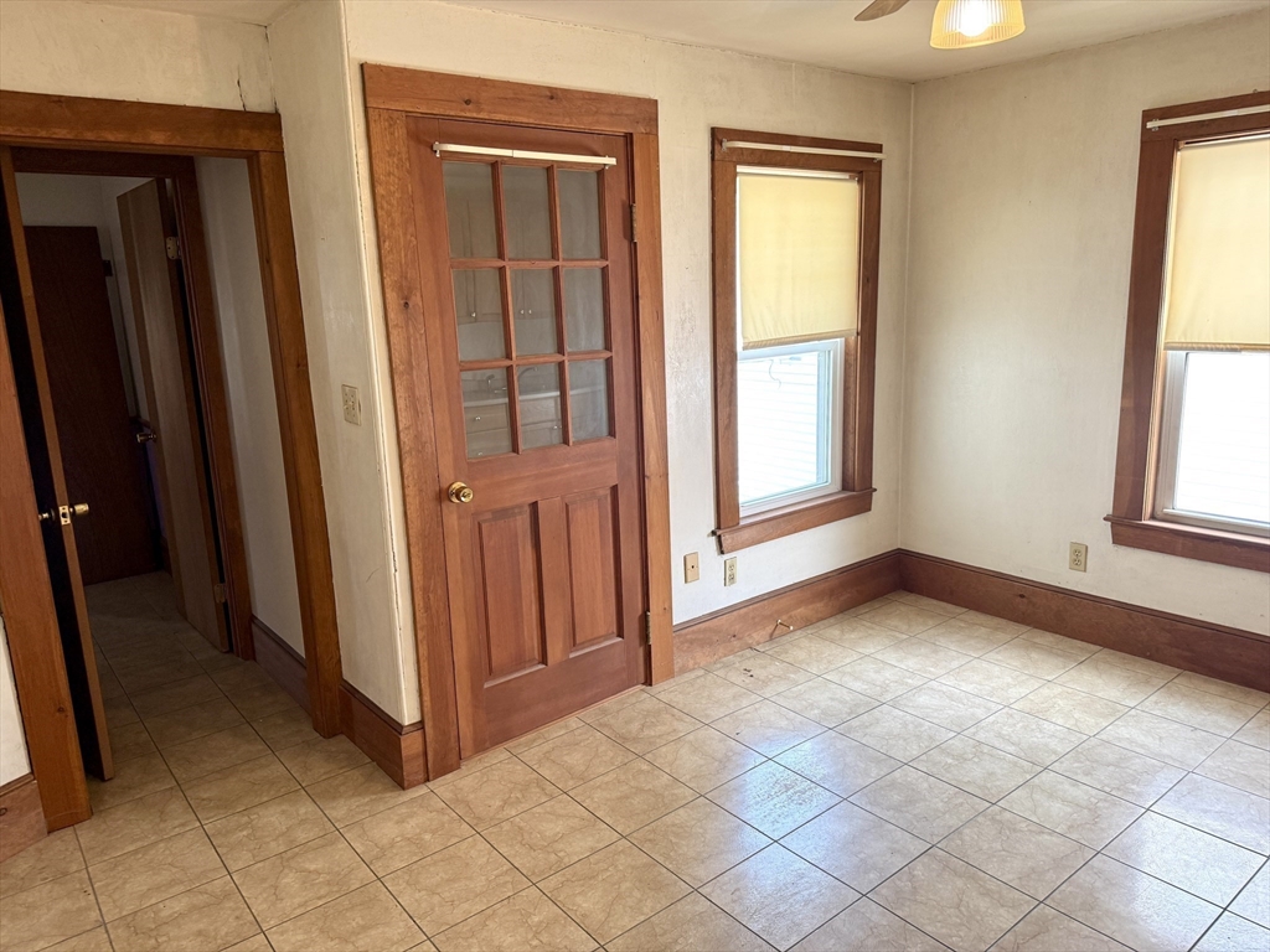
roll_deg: +2.4
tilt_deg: -11.2
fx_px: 881
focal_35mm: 24
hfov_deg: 71.6
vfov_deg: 56.8
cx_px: 635
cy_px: 476
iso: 125
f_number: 1.78
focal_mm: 6.76
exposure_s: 1/60
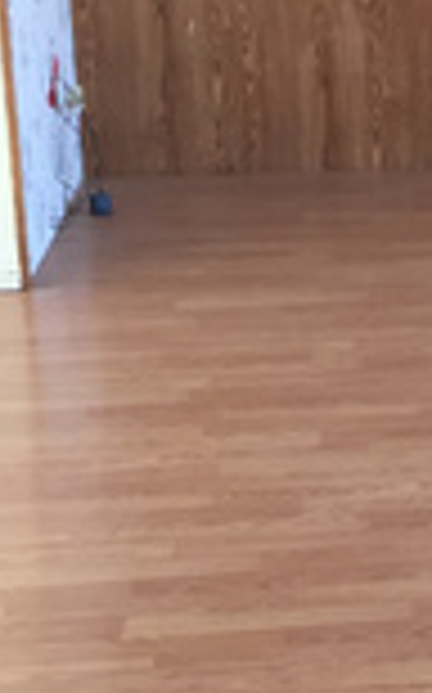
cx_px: 675
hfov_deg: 12.8
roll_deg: -0.4
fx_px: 1812
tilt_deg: -14.9
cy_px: 171
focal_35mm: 96
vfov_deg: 21.5
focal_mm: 4.15
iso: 32
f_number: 2.2
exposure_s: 1/40
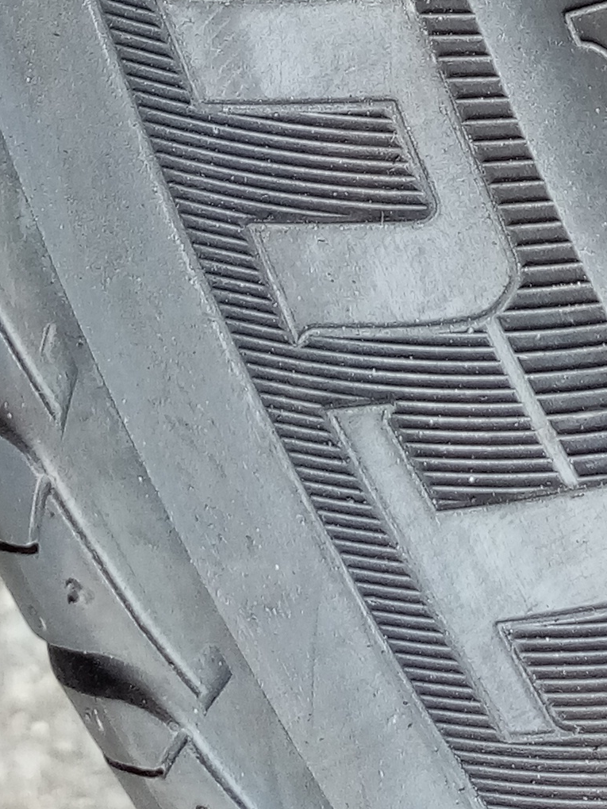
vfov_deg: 15.4
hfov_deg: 13.9
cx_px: 156
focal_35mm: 106
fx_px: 2478
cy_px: -733
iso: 104
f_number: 1.8
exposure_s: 1/107
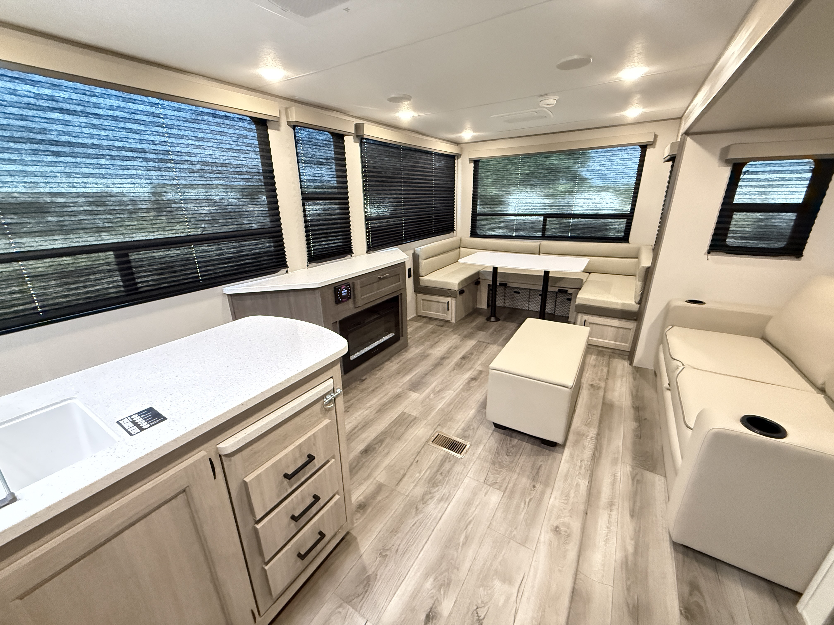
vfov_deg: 85.7
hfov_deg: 102.1
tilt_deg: -19.5
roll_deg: +0.9
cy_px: 312
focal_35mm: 14
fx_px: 337
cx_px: 417
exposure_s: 1/50
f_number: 2.2
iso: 1000
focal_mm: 2.22
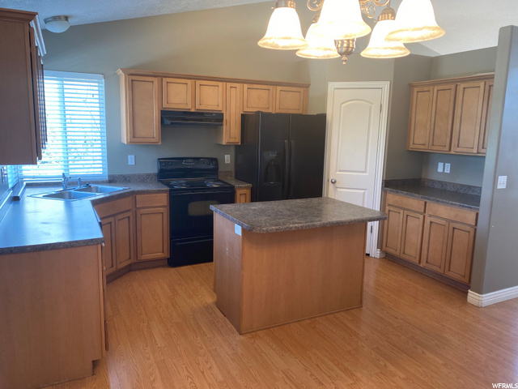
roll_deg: -1.7
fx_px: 389
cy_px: 194
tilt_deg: -9.5
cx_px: 259
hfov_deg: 67.3
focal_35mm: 26
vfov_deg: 53.1
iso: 80
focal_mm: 4.25
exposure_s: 1/60
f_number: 1.8
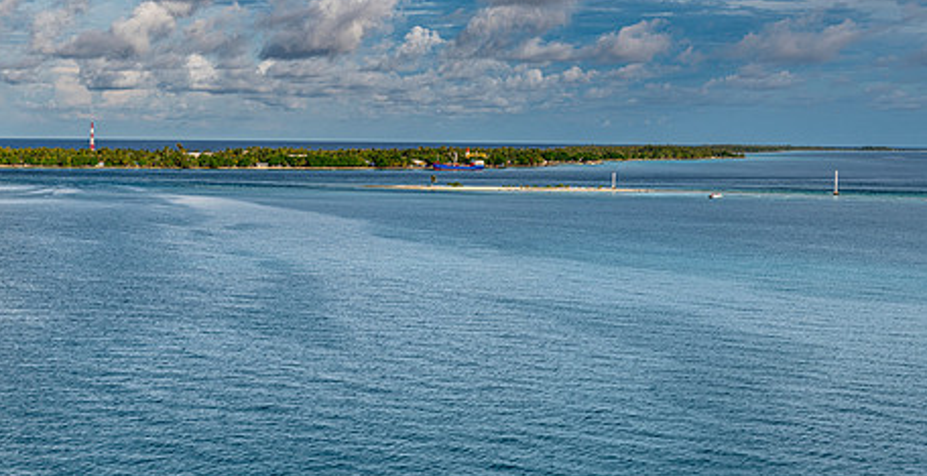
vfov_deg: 17.8
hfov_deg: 33.8
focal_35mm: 63
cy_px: 272
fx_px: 1517
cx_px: 342
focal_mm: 45
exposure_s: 1/125
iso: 125
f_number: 7.1
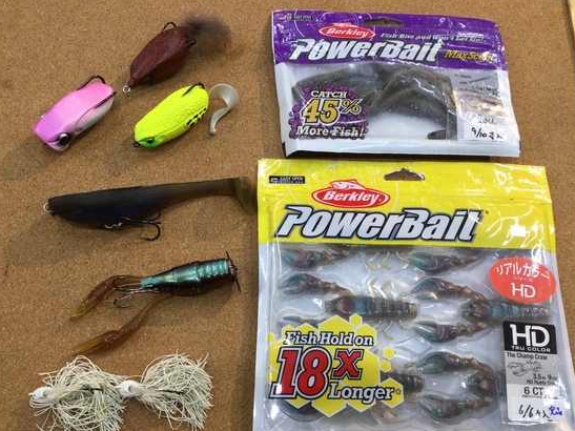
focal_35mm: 34
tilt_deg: -72.6
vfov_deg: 41.7
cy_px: 233
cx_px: 278
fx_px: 565
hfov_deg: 54.0
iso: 25
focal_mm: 3.3
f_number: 2.4
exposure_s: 1/40
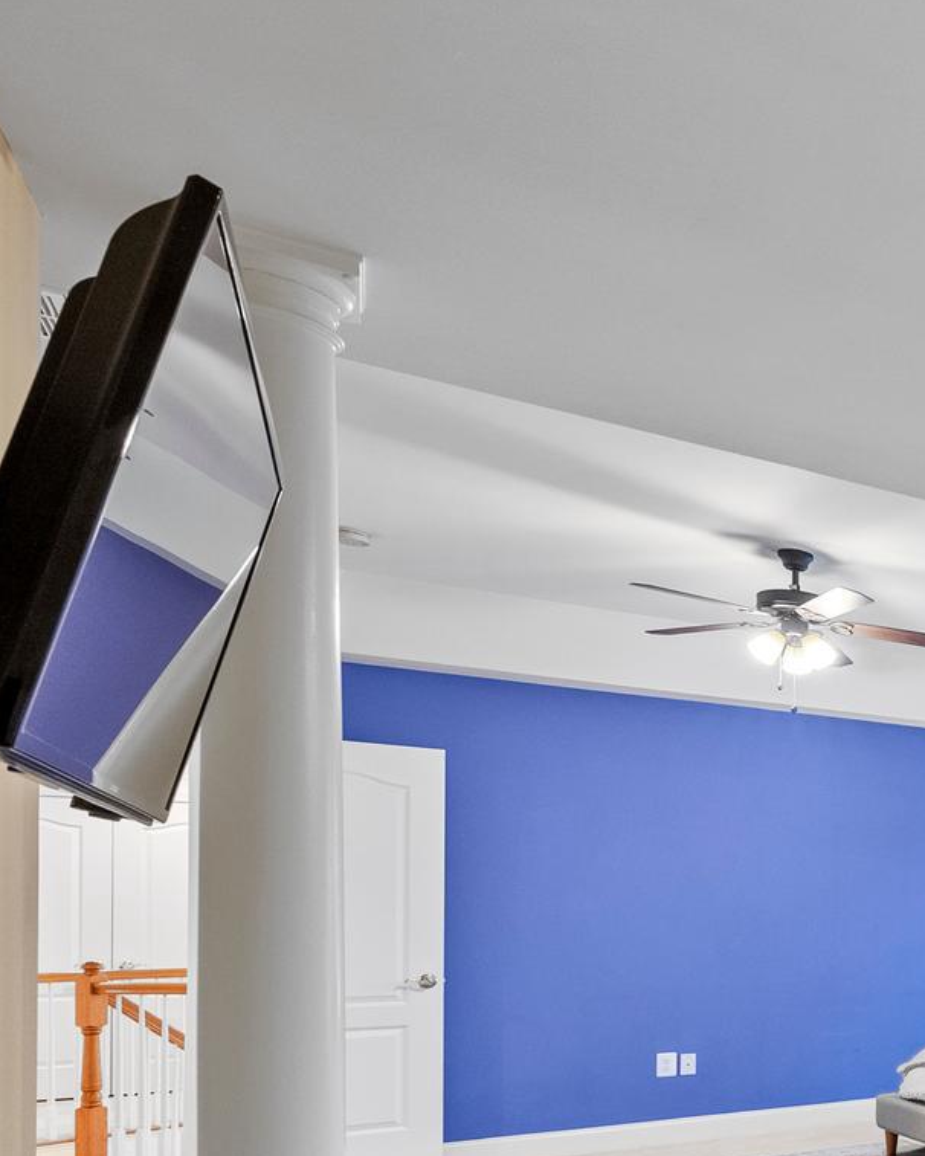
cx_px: 1429
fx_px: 1129
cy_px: 912
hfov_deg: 27.6
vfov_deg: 51.1
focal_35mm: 33
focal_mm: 13
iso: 640
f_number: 7.1
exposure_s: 1/2.5
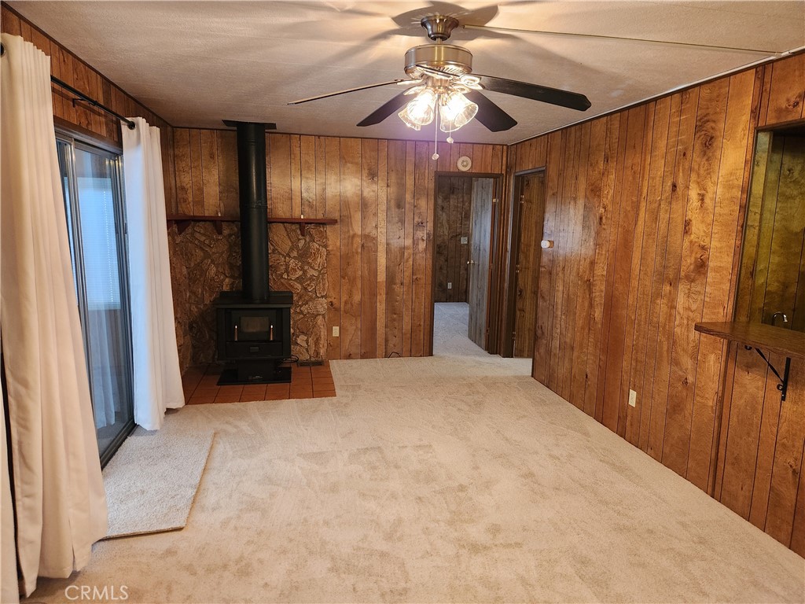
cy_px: 302
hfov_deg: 73.9
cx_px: 402
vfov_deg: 58.9
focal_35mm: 23
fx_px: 535
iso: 800
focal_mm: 5.4
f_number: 1.8
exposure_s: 1/120
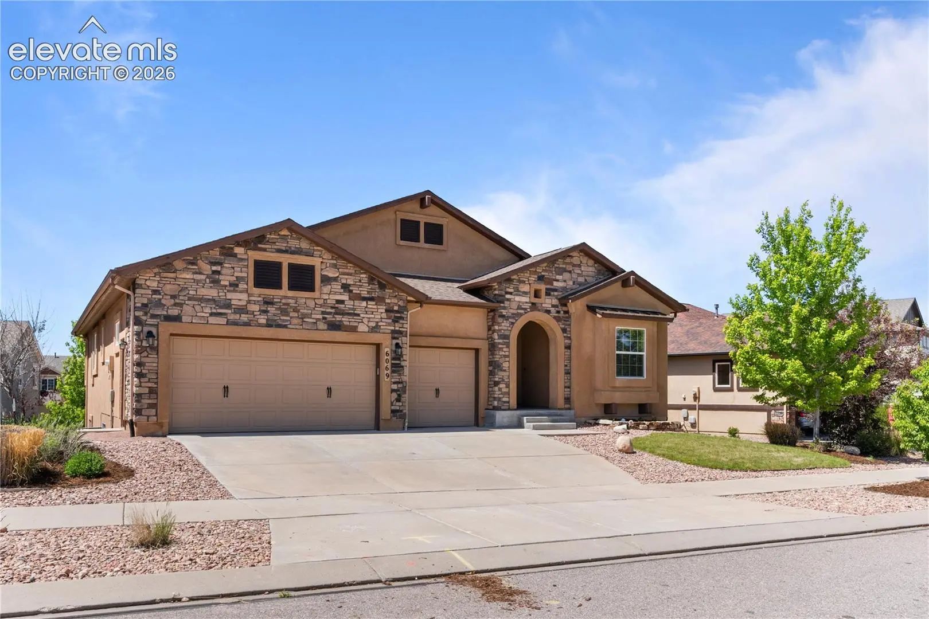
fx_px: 697
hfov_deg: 67.4
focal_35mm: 27
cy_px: 310
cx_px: 464
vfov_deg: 47.9
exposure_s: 1/500
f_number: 8
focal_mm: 18
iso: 320
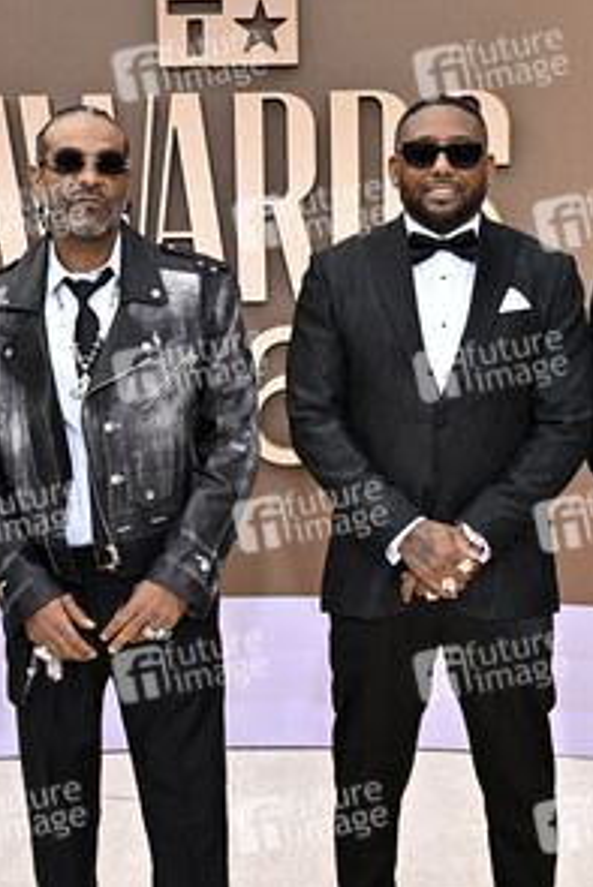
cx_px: 230
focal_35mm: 58
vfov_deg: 34.5
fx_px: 1431
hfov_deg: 23.4
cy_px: 442
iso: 400
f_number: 9
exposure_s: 1/320
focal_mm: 38
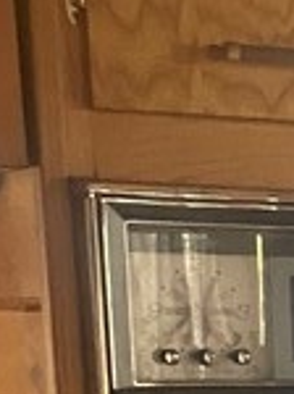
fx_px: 2021
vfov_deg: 9.9
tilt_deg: -17.0
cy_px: 914
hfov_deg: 7.9
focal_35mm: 178
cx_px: 617
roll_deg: +0.3
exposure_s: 1/30
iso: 640
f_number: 1.6
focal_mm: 4.2
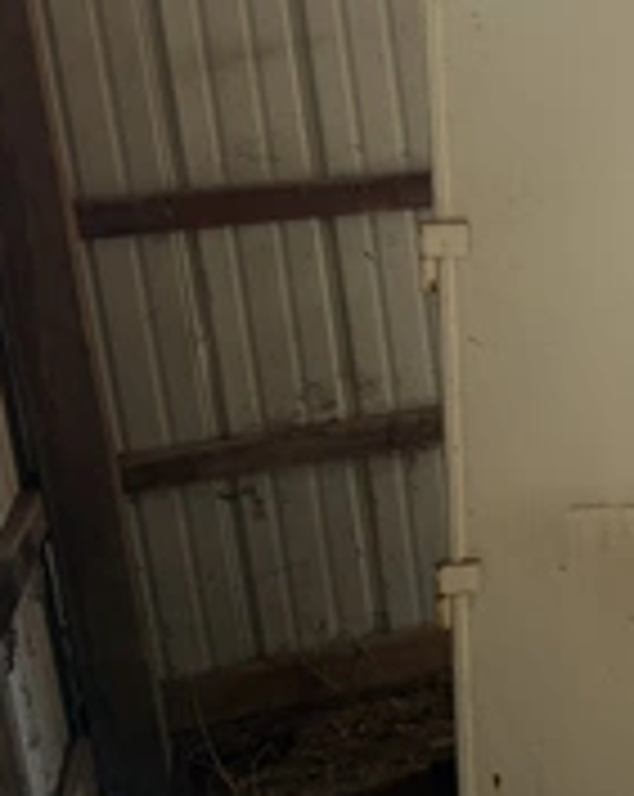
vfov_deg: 35.3
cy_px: 315
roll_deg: +3.8
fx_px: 1246
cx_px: 796
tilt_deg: -11.3
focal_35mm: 53
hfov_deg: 25.2
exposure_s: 1/121
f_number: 1.78
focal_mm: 6.76
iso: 80
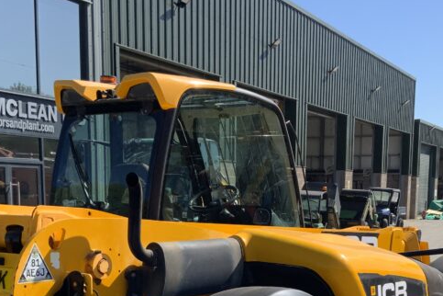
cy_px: 306
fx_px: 787
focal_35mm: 64
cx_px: 268
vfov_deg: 20.5
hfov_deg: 31.3
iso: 16
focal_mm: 3
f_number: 1.8
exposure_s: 1/1451
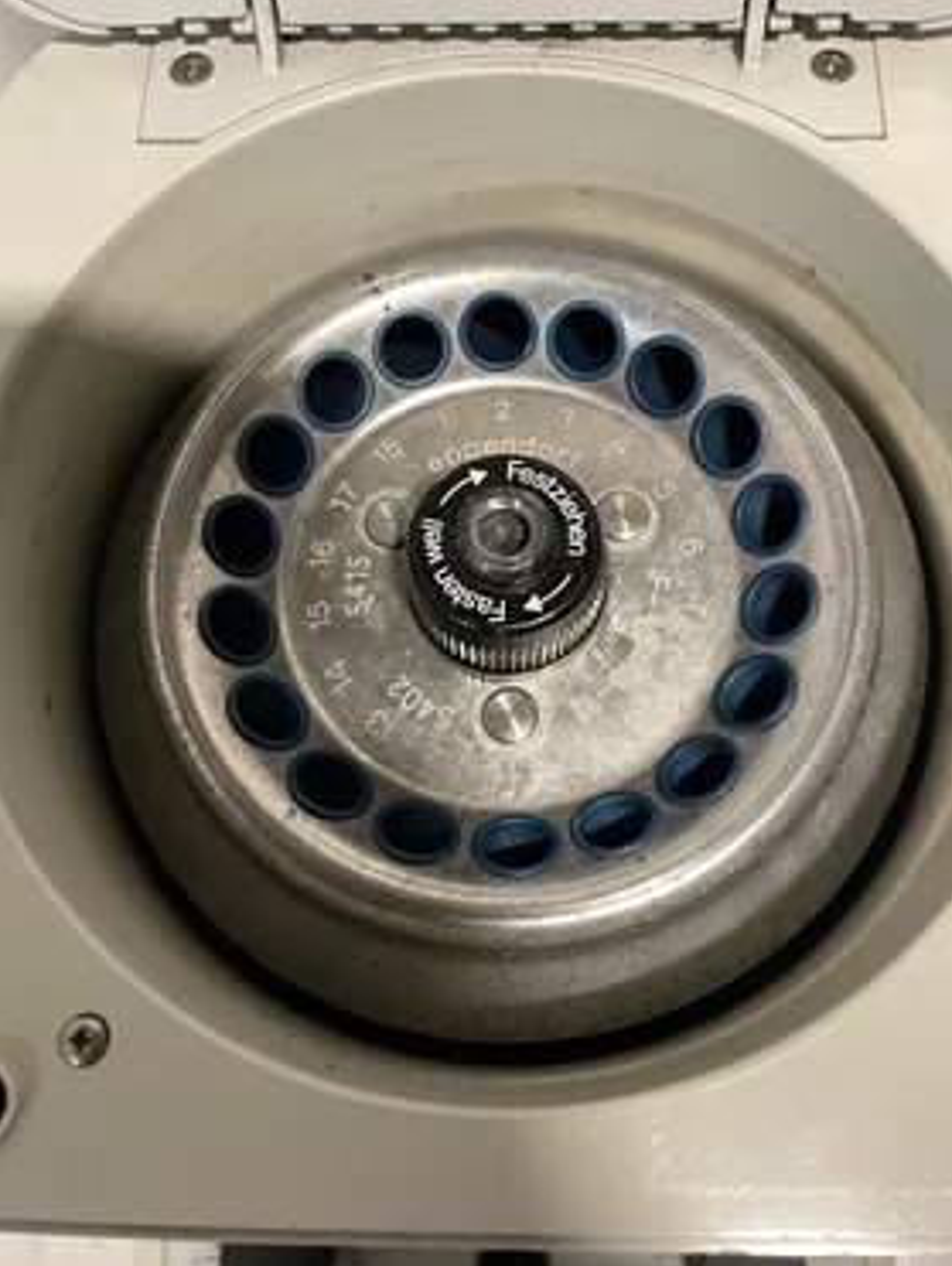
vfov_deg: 63.4
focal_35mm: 28
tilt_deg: -72.9
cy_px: 628
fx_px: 1025
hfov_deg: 49.8
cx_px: 508
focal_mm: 4.2
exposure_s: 1/60
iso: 400
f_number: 1.6
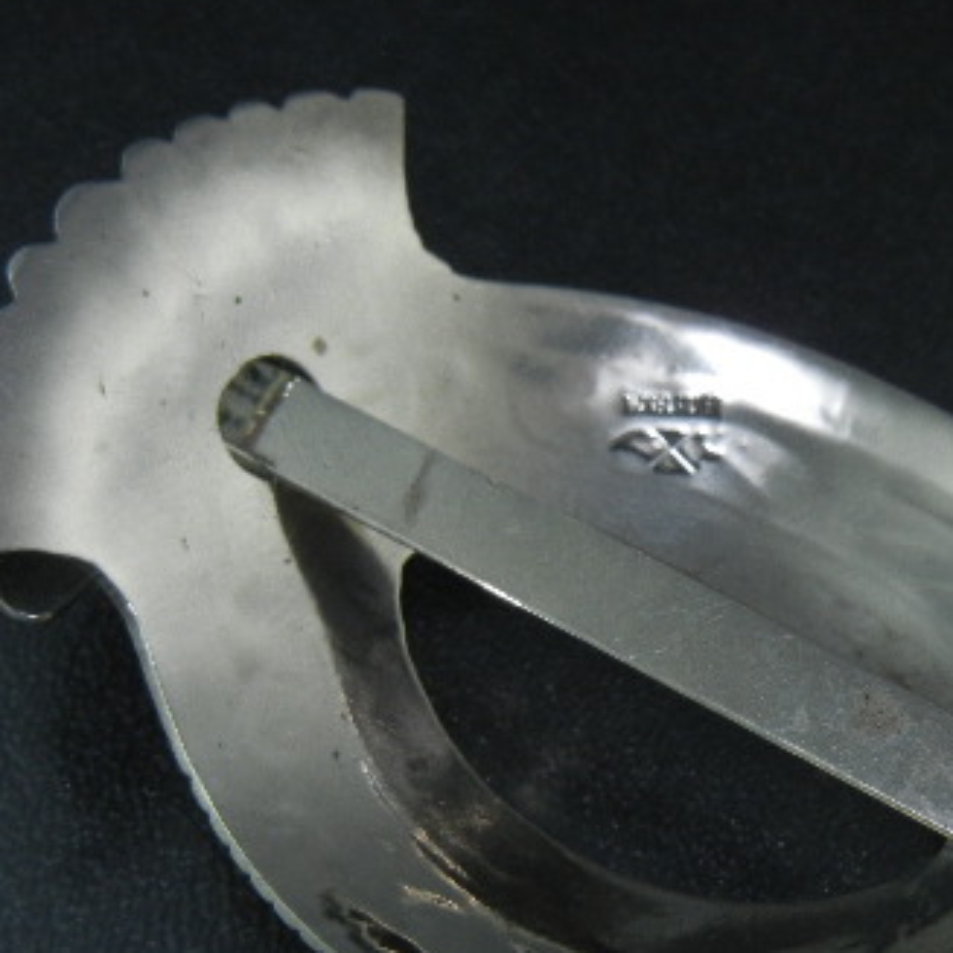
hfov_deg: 19.1
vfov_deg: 19.2
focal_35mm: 90
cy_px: 615
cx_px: 746
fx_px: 2803
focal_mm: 9.3
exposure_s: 1/30
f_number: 7.8
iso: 355
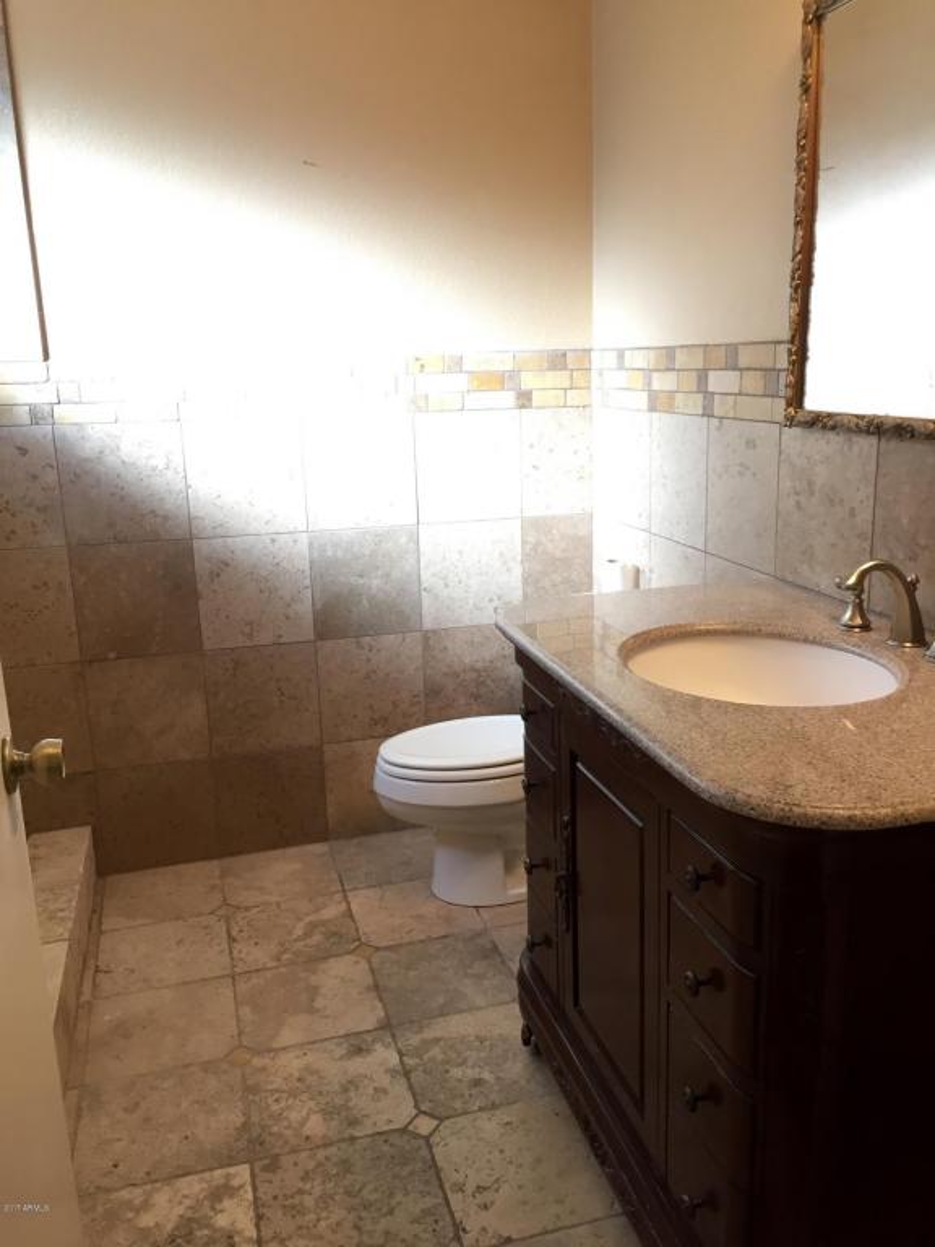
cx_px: 468
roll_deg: +1.9
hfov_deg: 48.2
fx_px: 1044
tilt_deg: -13.6
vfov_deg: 61.7
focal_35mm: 29
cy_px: 624
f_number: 2.2
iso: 64
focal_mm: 4.15
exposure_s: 1/30
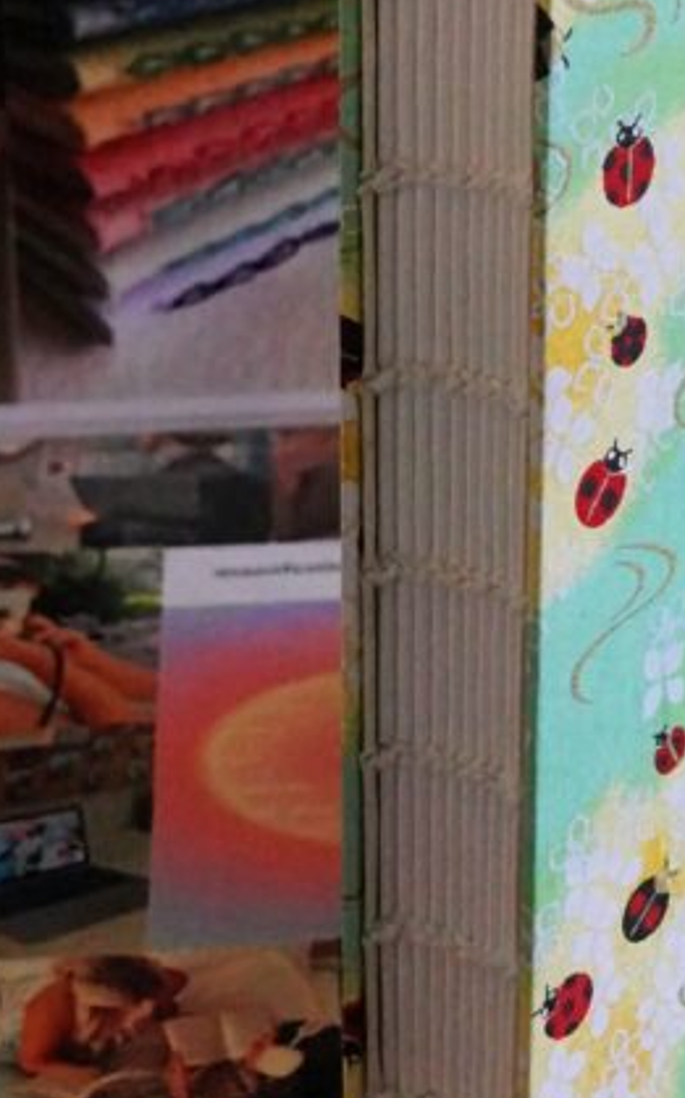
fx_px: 2391
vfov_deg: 25.4
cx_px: 755
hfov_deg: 15.8
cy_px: 210
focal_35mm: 80
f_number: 5.6
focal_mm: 12.52
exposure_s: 1/200
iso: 3200
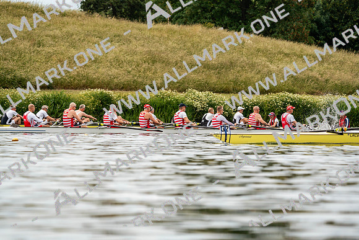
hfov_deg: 7.3
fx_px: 2833
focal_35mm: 284
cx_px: 180
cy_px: 120
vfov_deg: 4.8
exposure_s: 1/2000
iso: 400
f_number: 6.3
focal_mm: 284
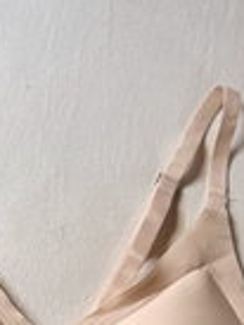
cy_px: 359
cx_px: -88
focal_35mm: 101
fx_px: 948
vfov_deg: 18.7
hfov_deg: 14.0
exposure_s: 1/243
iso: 40
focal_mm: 5.1
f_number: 1.6
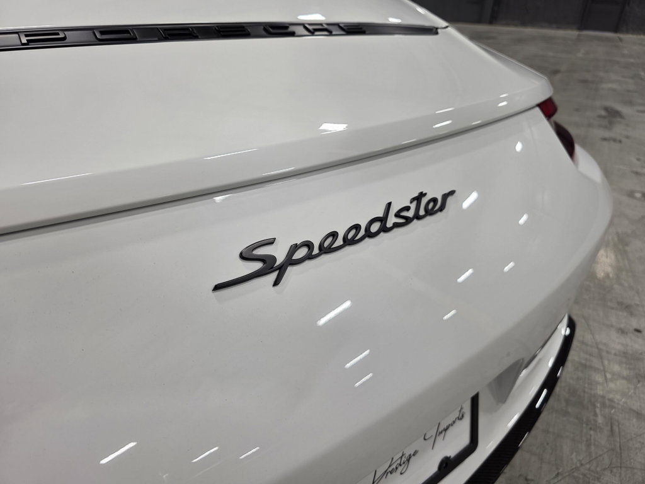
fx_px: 429
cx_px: 322
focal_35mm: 23
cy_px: 242
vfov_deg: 58.9
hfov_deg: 73.9
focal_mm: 6.3
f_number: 1.7
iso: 125
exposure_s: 1/120
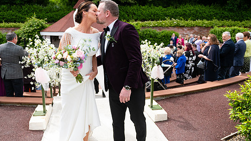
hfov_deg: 62.5
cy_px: 69
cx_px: 114
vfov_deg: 37.8
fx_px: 206
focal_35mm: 31
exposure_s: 1/2000
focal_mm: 24
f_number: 3.5
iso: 250
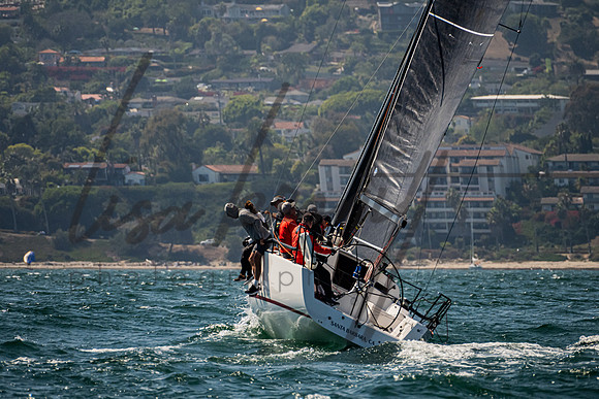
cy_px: 167
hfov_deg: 3.8
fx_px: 9102
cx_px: 297
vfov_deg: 2.5
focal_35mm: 547
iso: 500
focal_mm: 400
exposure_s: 1/4000
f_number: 8
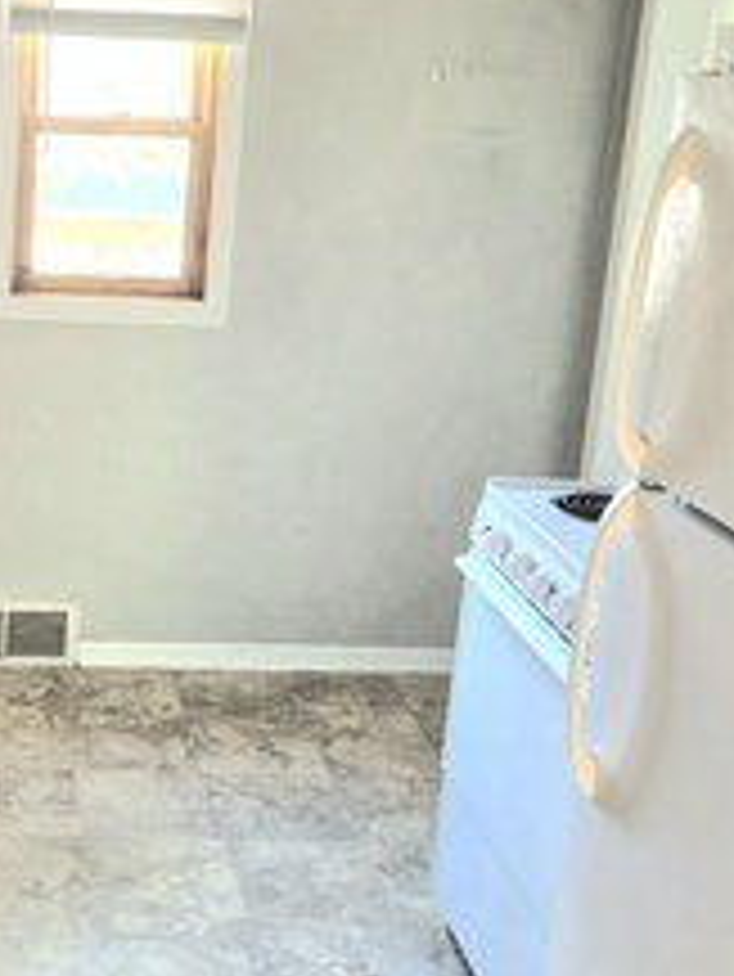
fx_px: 1497
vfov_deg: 36.1
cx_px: 110
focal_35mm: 53
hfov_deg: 26.8
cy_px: 450
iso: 500
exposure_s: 1/120
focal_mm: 5.4
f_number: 1.8
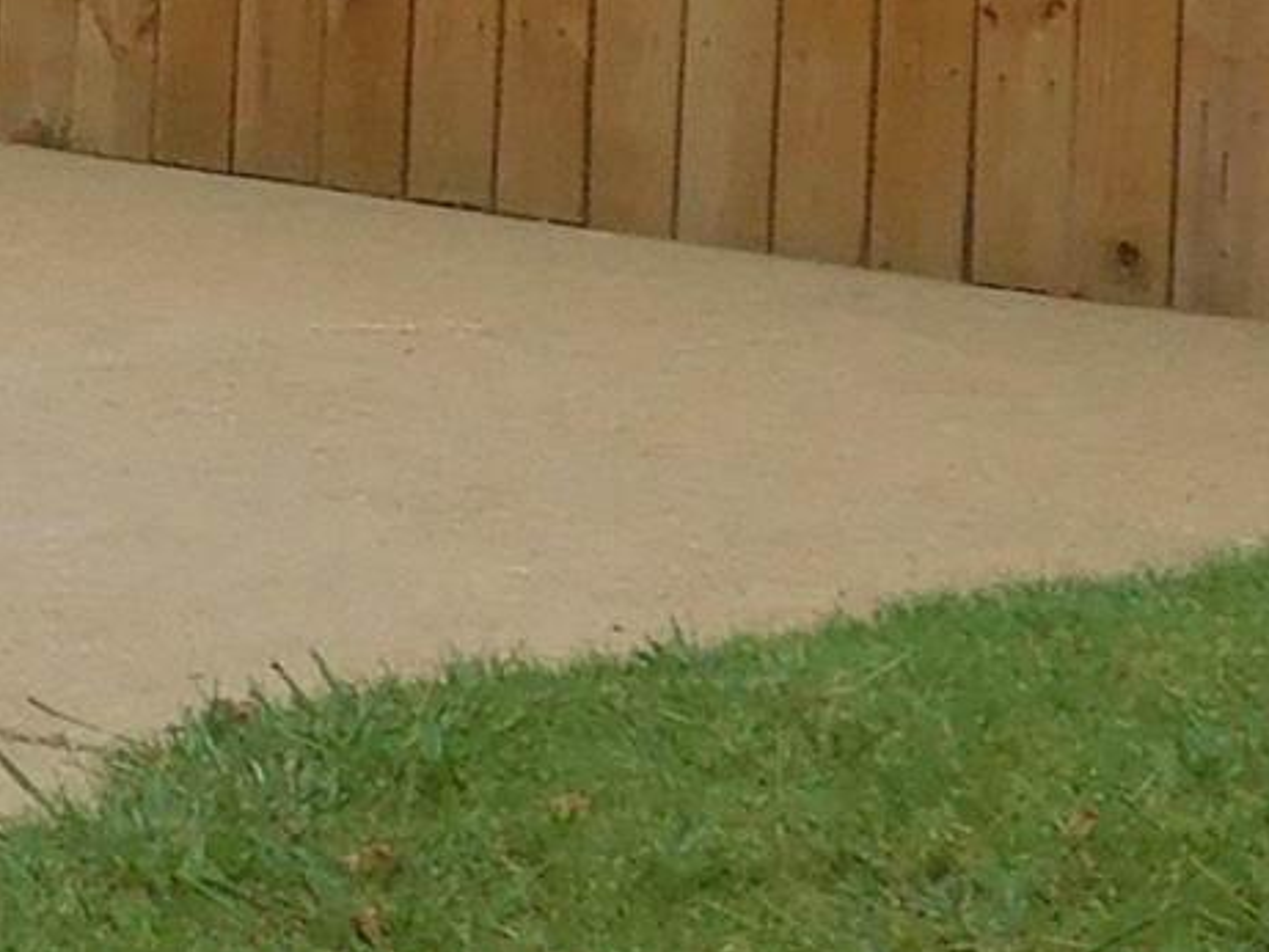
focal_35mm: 240
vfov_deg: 6.1
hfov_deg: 7.7
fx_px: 8801
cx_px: -1632
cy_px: -773
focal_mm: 6.3
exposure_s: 1/400
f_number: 3.5
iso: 125
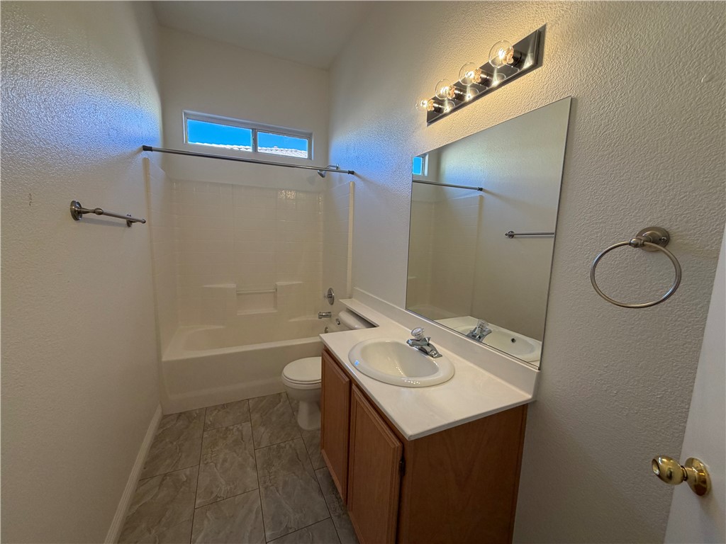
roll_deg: -1.8
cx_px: 363
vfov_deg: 85.7
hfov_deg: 102.1
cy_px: 272
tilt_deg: -7.7
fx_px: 294
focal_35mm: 14
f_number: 2.2
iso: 160
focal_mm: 2.22
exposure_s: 1/120
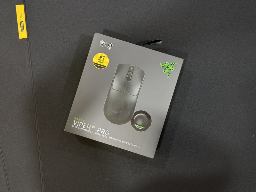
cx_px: 128
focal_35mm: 37
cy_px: 96
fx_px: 274
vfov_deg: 38.7
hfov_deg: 50.1
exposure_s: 1/60
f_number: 1.78
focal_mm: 6.76
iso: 200
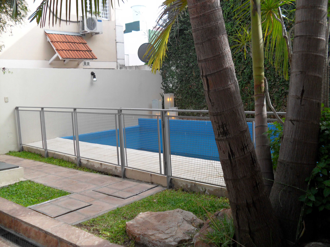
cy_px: 124
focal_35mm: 35
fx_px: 334
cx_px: 165
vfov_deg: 40.7
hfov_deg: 52.6
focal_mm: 6.3
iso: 80
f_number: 3
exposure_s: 1/350
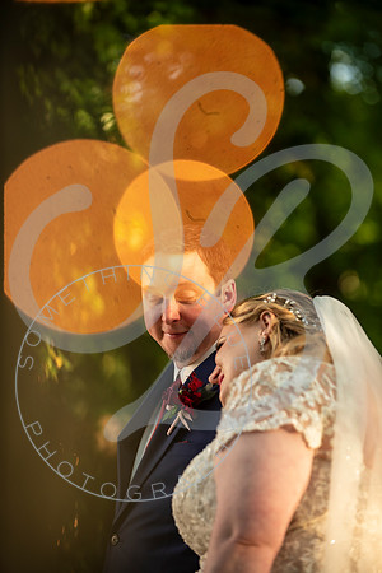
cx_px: 191
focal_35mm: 150
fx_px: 2387
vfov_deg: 13.7
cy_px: 286
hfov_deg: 9.1
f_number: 2.8
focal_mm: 150
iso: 200
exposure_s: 1/250
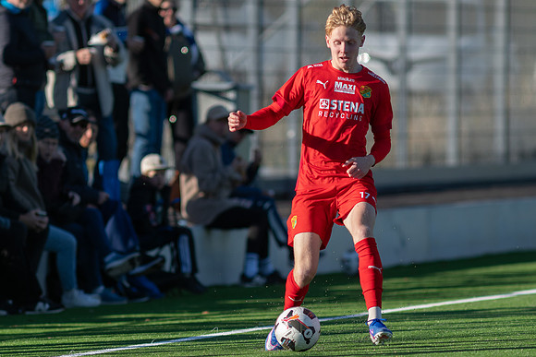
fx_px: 9393
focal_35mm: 631
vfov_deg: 2.2
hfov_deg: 3.3
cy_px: 178
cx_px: 268
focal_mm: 300
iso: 250
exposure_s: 1/2000
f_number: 3.2
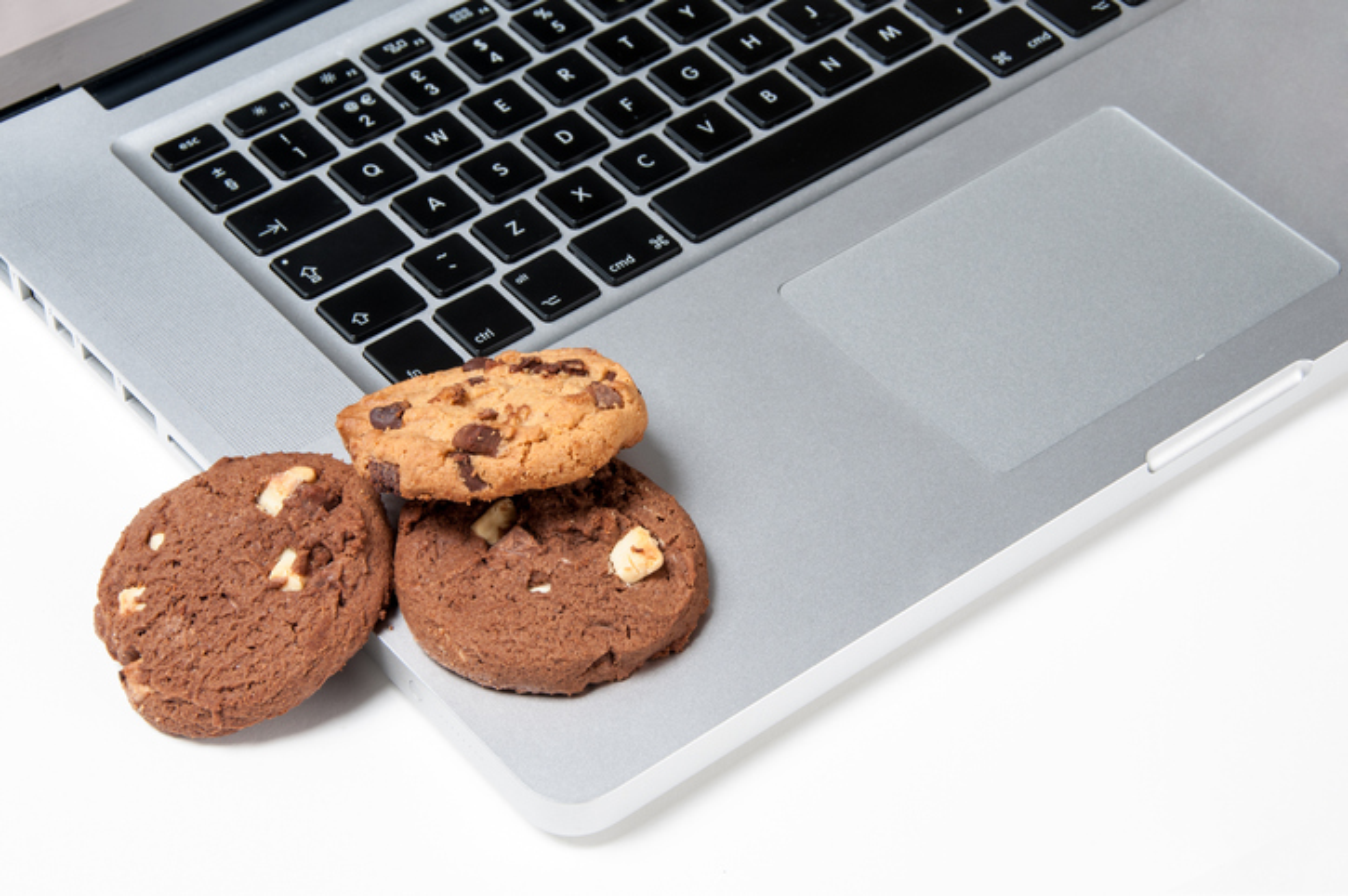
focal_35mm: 93
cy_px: 448
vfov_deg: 14.7
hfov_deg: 21.9
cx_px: 674
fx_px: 3479
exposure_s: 1/125
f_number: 13
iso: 100
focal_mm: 62
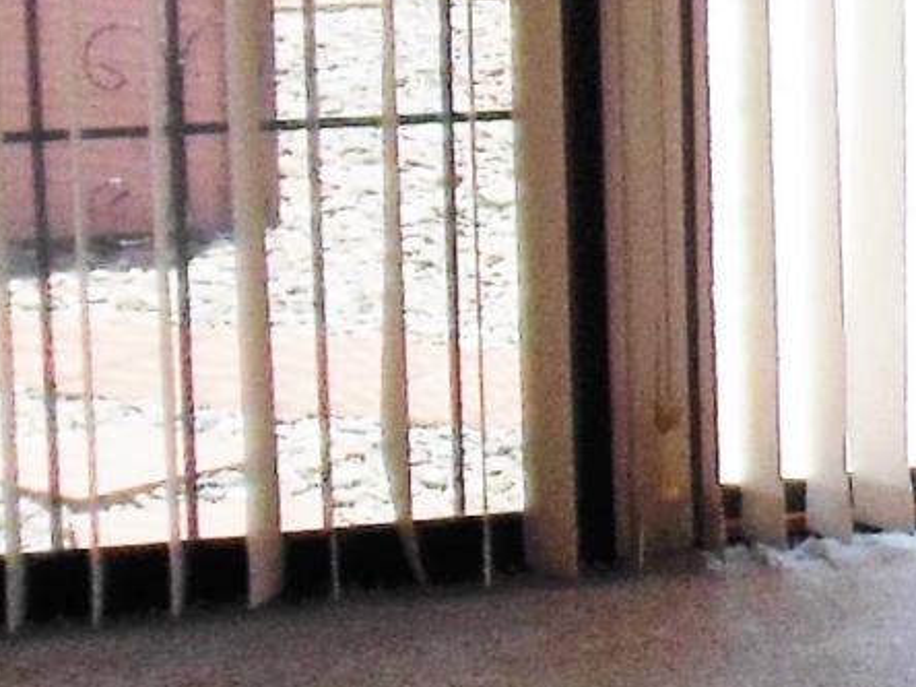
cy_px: 183
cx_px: 2055
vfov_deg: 8.8
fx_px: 4472
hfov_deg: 10.4
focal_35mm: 169
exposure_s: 1/320
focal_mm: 4.5
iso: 125
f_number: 3.2
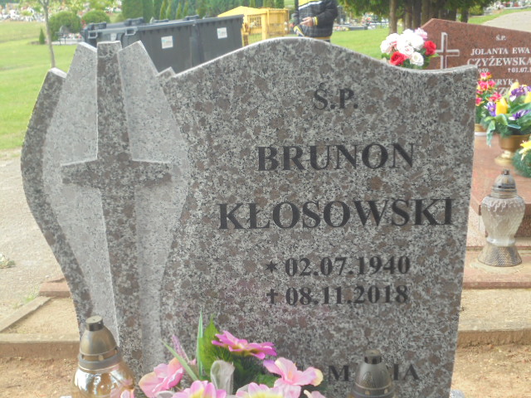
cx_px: 266
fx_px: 752
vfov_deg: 29.7
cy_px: 199
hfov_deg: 38.9
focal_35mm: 49
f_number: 4.8
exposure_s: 1/100
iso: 100
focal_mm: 8.9
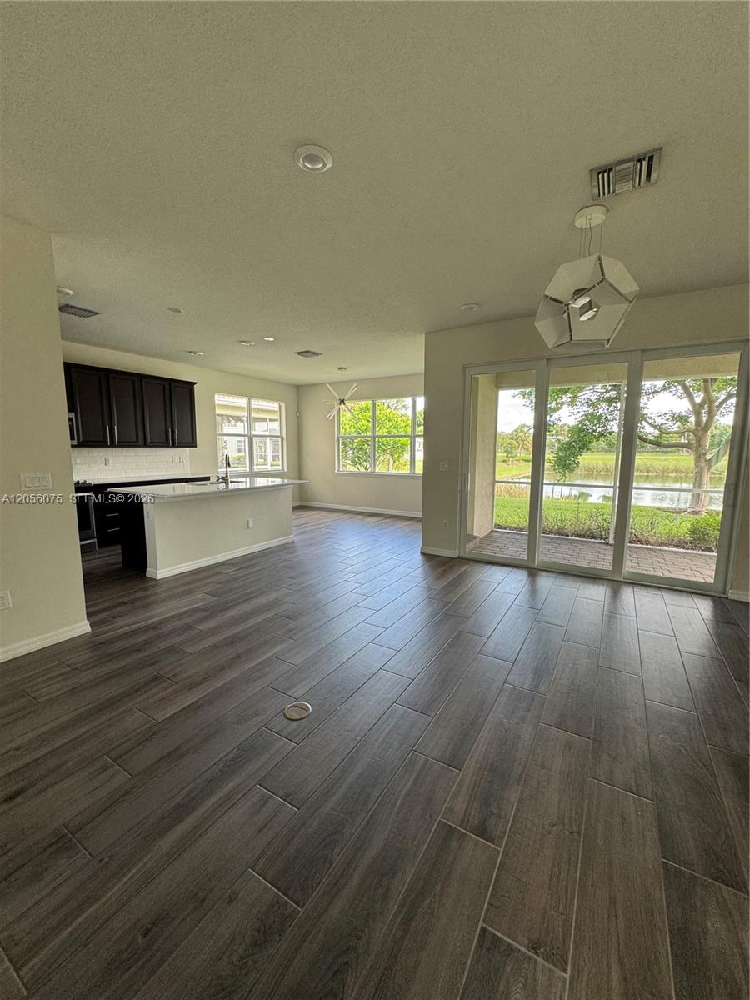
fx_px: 404
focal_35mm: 14
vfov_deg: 102.1
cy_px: 500
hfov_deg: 85.7
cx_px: 375
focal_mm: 2.22
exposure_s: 1/99
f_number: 2.2
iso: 125
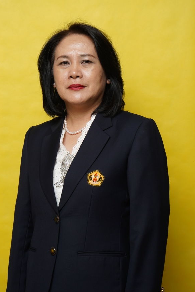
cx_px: 90
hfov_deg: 16.7
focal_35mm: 82
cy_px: 131
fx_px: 666
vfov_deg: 24.7
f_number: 7.1
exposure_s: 1/200
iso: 500
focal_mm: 70
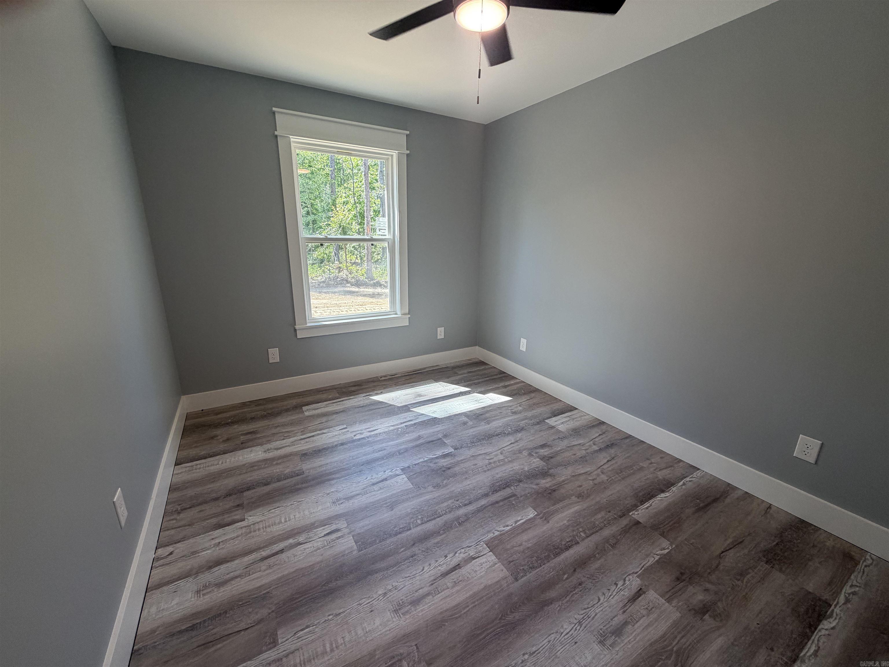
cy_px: 334
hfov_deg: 102.1
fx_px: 360
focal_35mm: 14
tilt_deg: -15.2
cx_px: 444
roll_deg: -0.6
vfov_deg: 85.7
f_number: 2.2
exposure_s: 1/120
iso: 80
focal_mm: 2.22
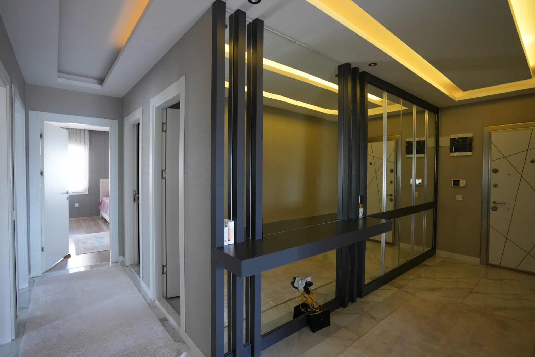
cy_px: 178
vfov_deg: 70.4
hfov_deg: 93.3
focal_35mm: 17
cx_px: 268
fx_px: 253
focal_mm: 17
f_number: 3.5
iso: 1600
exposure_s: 1/160
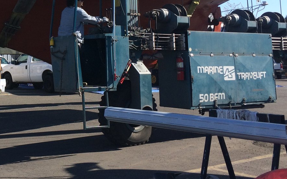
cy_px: 2
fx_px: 485
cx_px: 29
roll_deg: +1.0
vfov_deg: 20.3
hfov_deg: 31.4
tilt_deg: +7.0
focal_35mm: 62
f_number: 2.2
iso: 32
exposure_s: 1/1466
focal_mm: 4.15
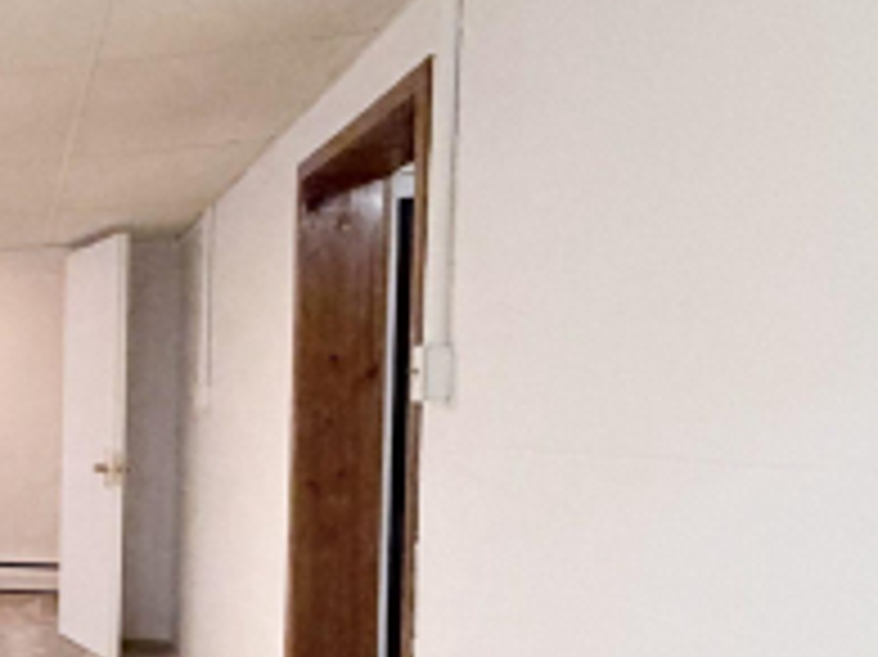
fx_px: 1217
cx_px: -547
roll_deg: +0.9
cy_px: 472
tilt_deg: -2.6
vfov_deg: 29.9
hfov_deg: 25.3
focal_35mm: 48
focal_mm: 2.22
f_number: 2.2
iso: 400
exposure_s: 1/60
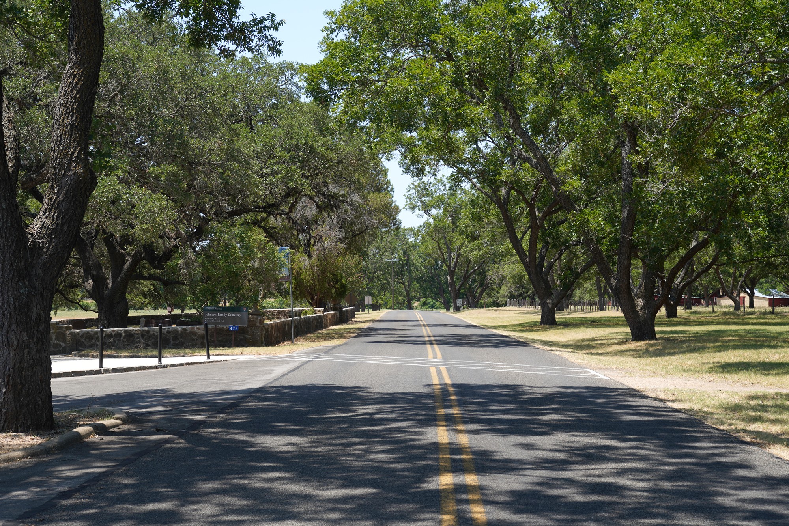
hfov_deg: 33.4
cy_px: 263
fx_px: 1315
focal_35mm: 60
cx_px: 394
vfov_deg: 22.6
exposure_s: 1/100
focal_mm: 60
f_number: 11
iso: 100
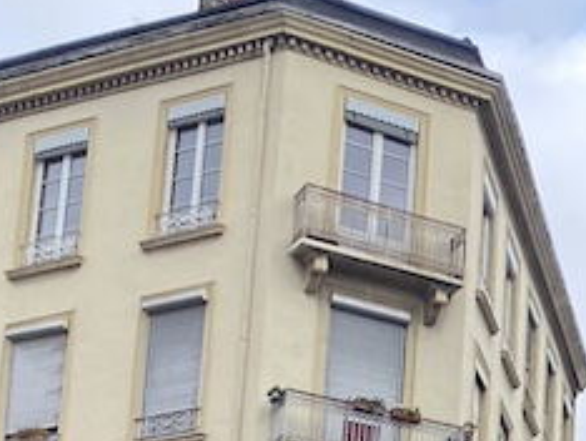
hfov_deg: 15.3
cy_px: 727
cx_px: 1054
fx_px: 1881
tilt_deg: +11.8
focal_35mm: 111
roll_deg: -0.5
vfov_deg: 12.5
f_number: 1.8
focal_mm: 4.25
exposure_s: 1/905
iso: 32
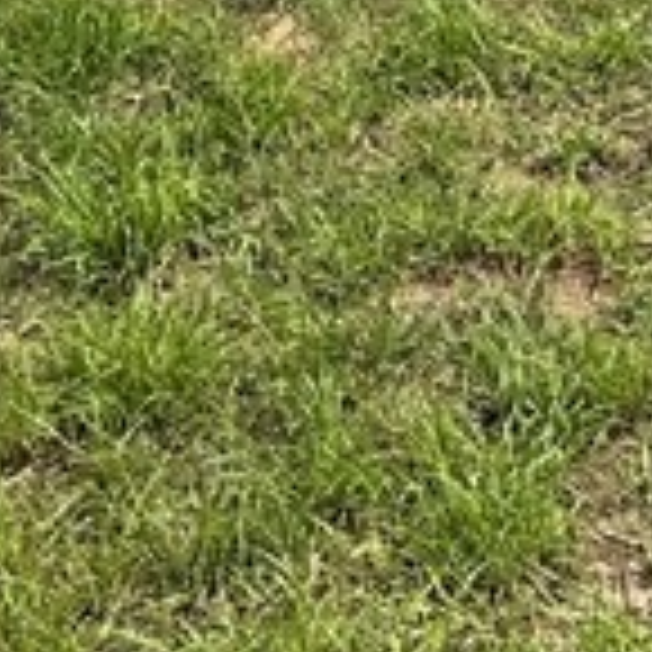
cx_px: 598
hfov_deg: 11.6
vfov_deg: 9.8
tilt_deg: -2.8
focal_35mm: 150
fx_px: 3196
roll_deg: -0.2
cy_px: -1052
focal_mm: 6.86
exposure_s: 1/5848
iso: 80
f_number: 1.78
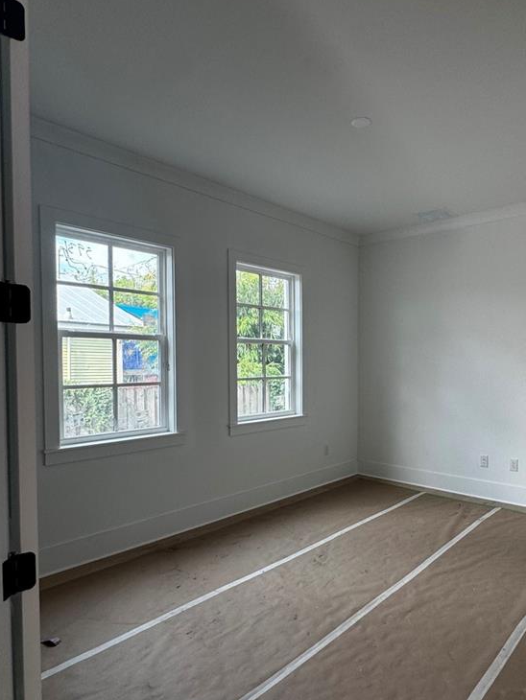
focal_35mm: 23
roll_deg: +0.0
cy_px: 379
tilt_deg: -2.0
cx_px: 328
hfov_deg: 58.2
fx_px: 466
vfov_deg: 73.8
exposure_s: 1/99
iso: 80
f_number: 2.2
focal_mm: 2.22
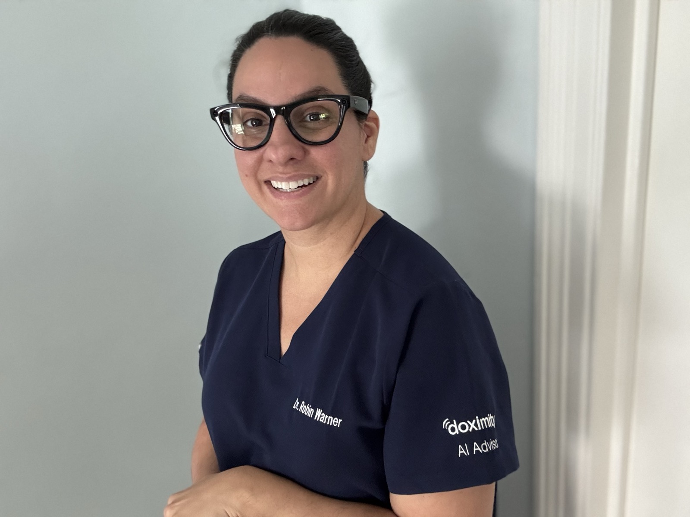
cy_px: 258
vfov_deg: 46.8
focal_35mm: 30
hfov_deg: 60.0
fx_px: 598
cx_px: 345
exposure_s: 1/30
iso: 400
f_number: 1.9
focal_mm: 2.69
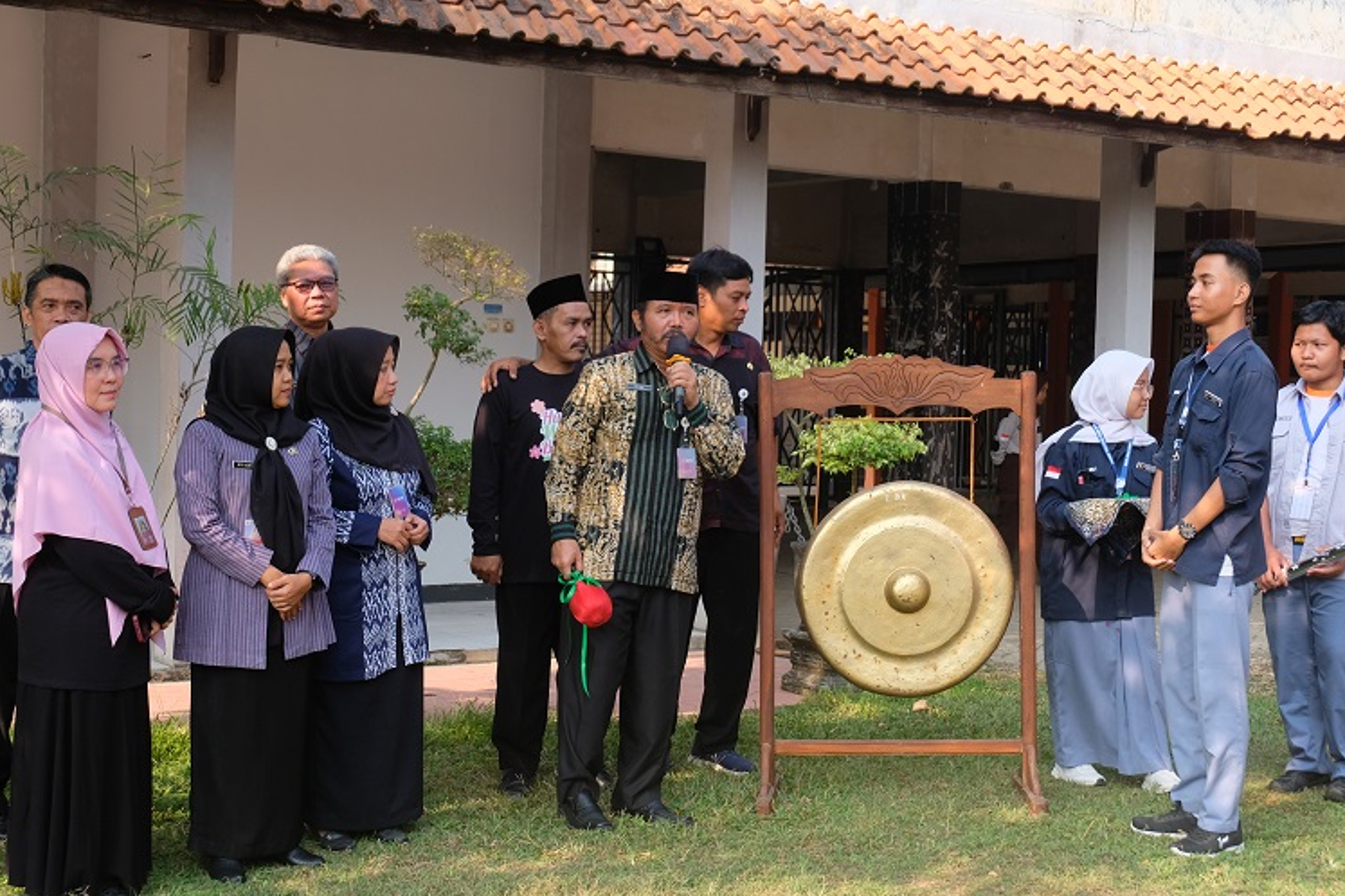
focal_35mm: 58
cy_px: 489
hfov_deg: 34.5
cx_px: 618
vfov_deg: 23.4
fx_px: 2167
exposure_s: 1/140
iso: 400
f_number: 8
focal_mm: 34
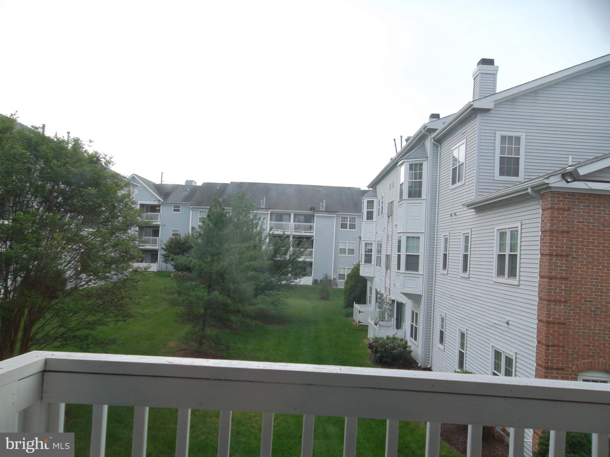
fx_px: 476
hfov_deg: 65.3
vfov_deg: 51.4
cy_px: 228
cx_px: 305
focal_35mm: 27
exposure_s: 1/85
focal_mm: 4.9
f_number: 3.5
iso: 80
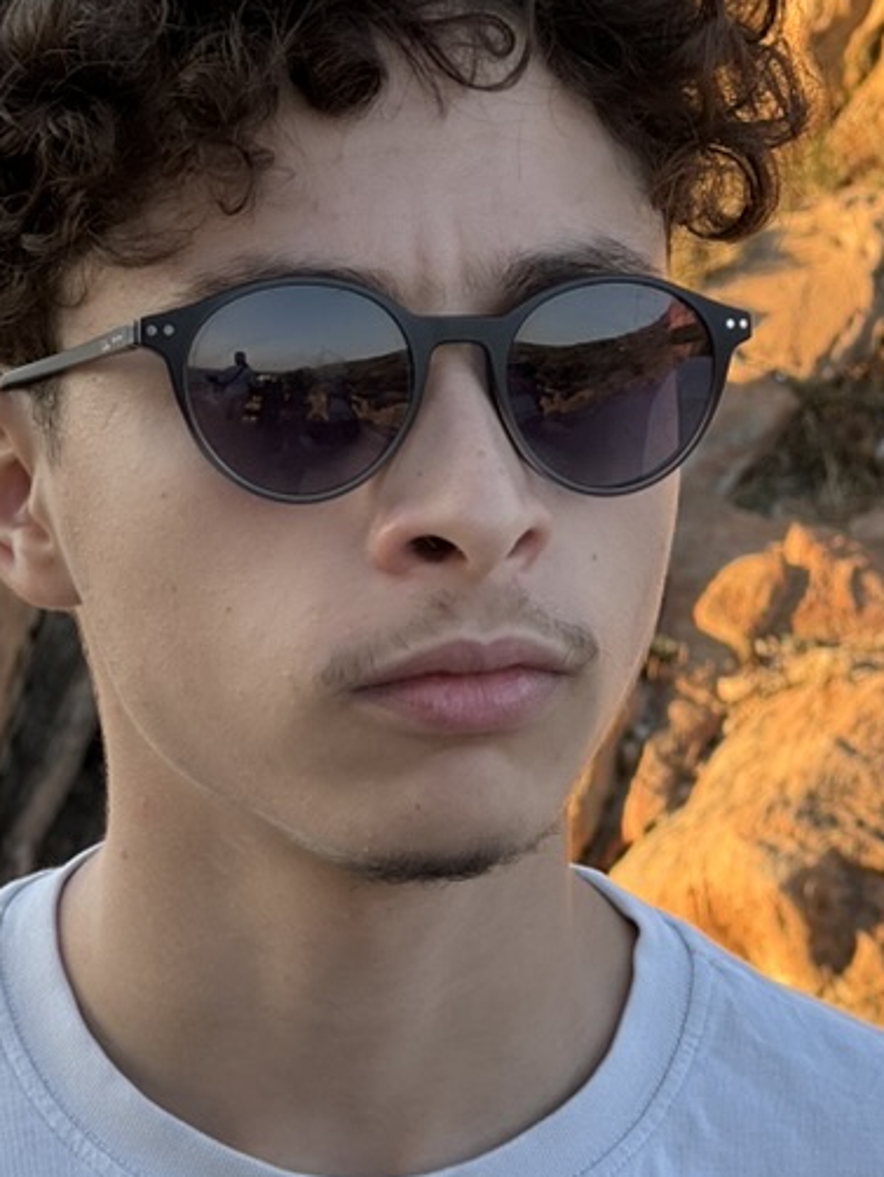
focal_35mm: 157
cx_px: 387
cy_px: 532
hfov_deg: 9.5
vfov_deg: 12.6
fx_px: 5341
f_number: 2.8
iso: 32
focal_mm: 9
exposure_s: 1/99
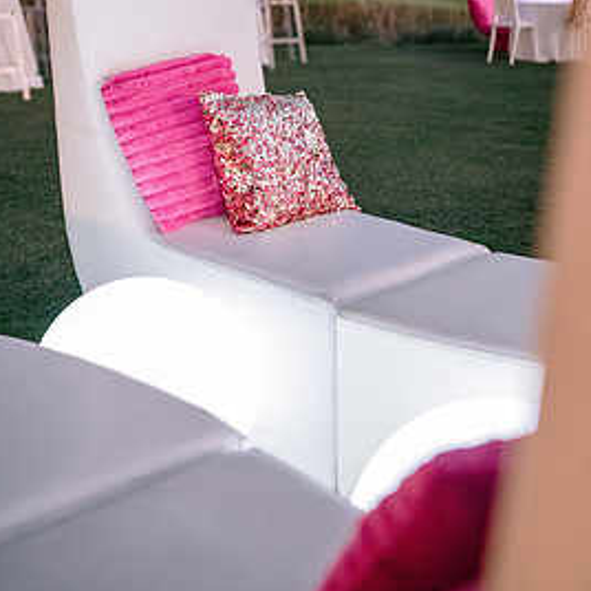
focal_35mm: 50
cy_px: 229
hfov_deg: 34.0
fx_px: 966
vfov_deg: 33.9
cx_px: 304
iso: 3200
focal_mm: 35
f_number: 1.8
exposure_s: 1/160
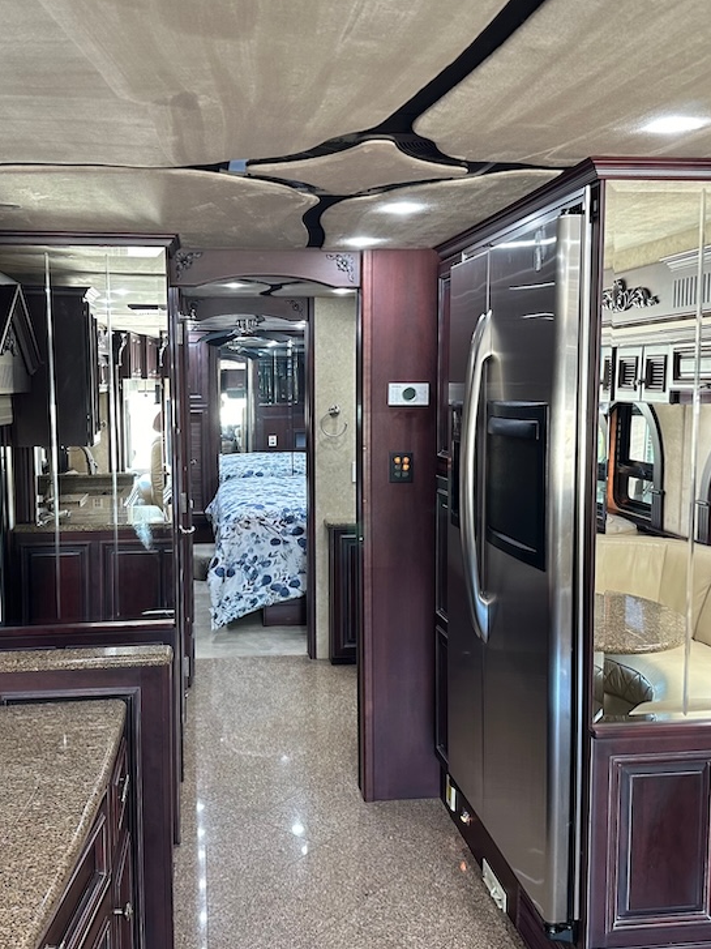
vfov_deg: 55.4
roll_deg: +0.8
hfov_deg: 42.8
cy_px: 480
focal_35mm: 33
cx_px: 290
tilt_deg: -4.9
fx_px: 904
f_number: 1.78
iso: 250
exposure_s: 1/42
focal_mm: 6.86
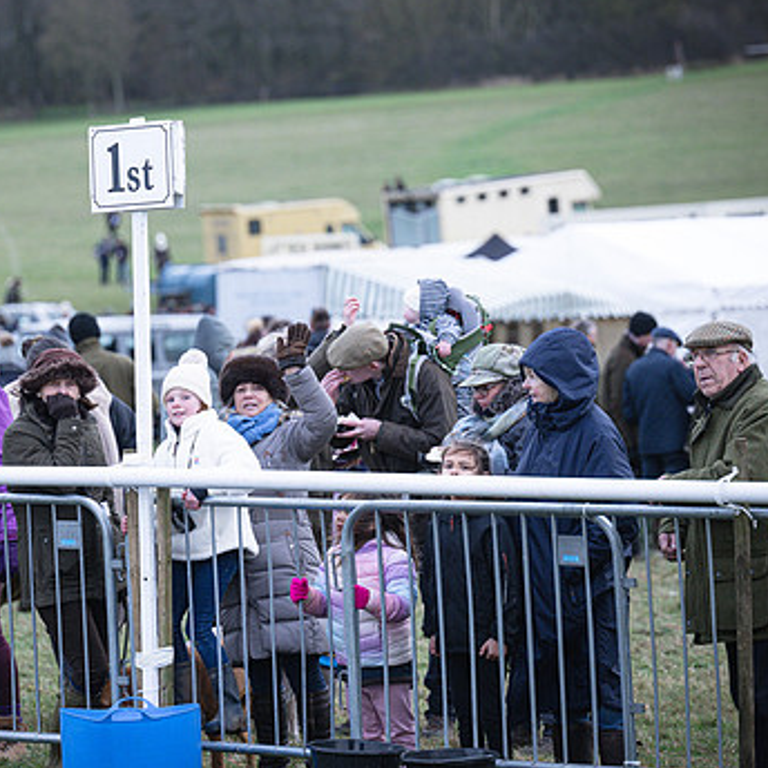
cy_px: 329
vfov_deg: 8.6
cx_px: 252
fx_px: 5121
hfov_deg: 8.6
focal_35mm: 204
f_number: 2.8
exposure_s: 1/2000
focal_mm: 110
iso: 800
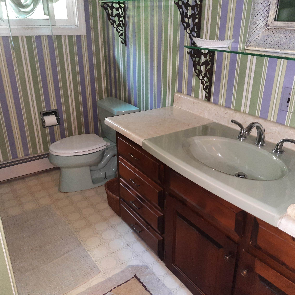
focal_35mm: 30
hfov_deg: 54.0
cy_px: 147
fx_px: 289
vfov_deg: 54.0
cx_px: 158
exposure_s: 1/24
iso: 320
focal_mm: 4.6
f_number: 2
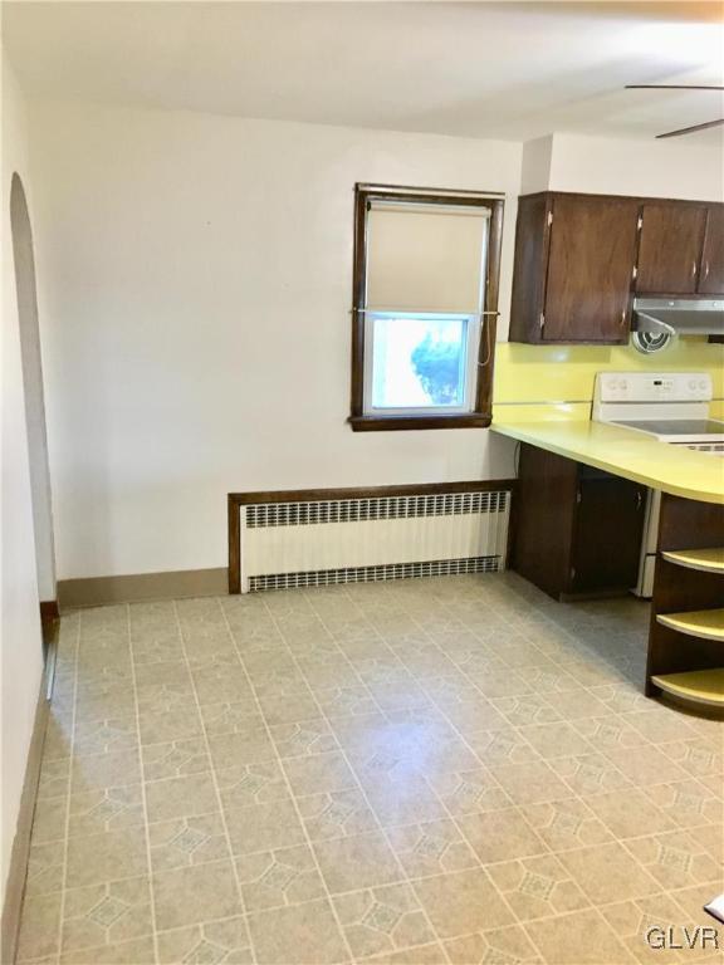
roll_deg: +0.7
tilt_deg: -14.2
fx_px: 809
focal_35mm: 29
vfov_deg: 61.7
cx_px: 362
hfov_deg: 48.2
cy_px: 482
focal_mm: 4.15
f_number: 2.2
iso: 250
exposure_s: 1/30
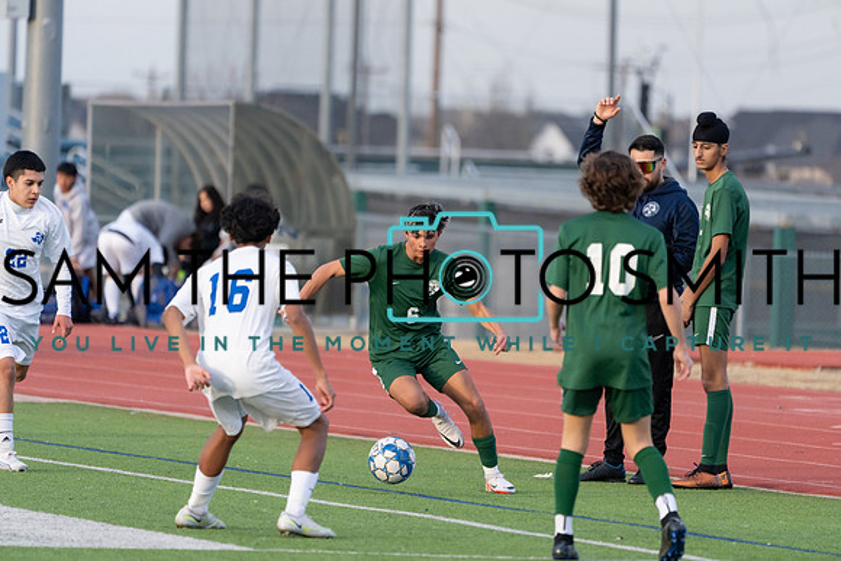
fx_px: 9346
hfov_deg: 5.2
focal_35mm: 400
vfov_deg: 3.4
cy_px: 280
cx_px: 420
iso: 1600
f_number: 5.6
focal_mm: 400
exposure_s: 1/1250
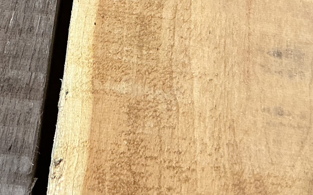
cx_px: 38
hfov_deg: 22.8
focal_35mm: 89
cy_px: -79
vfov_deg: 13.9
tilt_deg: -52.7
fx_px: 759
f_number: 1.8
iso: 100
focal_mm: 3
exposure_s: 1/60
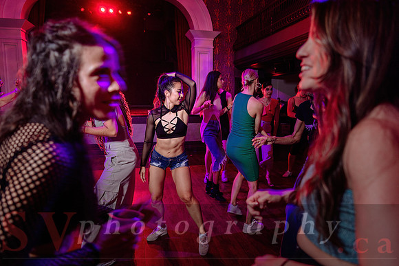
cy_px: 133
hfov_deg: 71.1
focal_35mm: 25
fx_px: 279
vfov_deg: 51.0
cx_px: 205
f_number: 3.2
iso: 1000
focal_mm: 24
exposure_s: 1/80
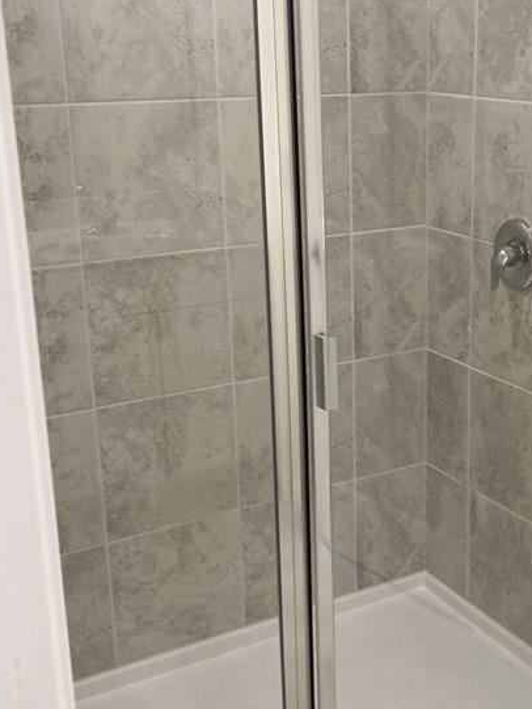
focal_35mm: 53
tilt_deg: -15.5
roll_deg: +0.0
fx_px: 1086
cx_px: 426
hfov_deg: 27.0
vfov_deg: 36.2
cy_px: 375
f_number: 1.8
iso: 50
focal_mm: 3.99
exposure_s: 1/60
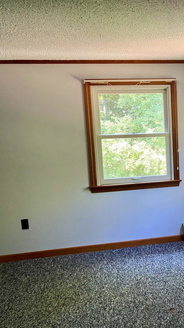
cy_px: 164
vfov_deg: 52.8
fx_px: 330
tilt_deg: -8.3
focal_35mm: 38
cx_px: 181
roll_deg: +2.5
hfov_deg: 29.3
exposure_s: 1/60
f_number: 1.5
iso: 125
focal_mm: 5.7
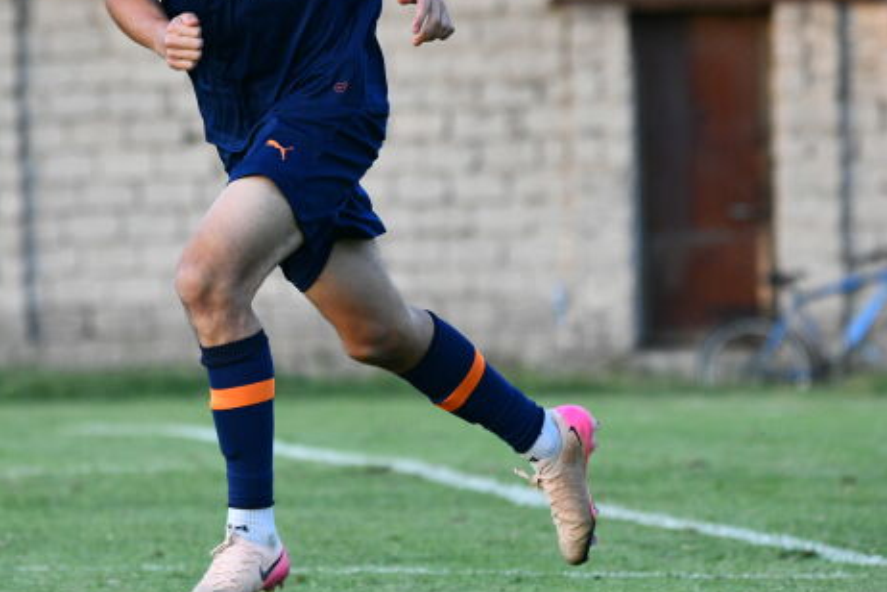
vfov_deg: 2.5
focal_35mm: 547
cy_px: 140
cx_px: 252
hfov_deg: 3.8
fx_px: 13476
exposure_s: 1/800
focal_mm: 270
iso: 2000
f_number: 5.6
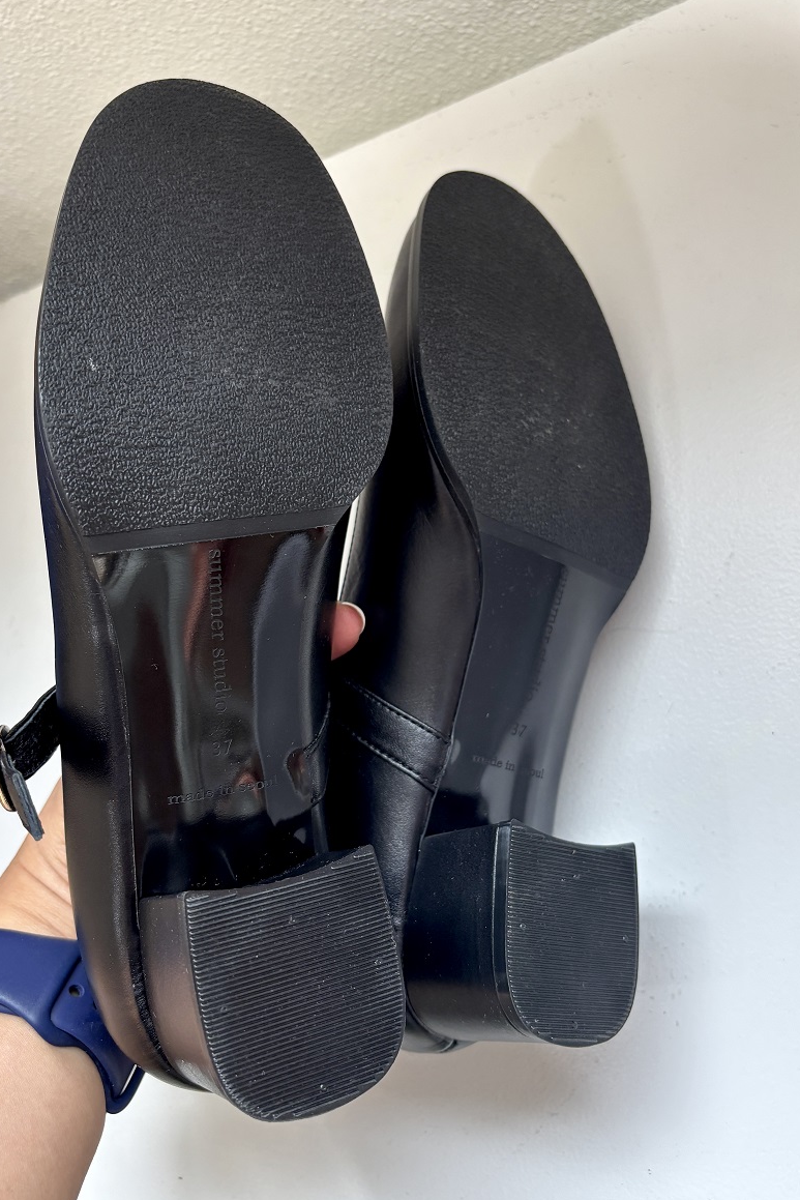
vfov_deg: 65.5
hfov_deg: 46.4
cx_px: 377
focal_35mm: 28
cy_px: 601
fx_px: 933
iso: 125
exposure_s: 1/120
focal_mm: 5.96
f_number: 1.6
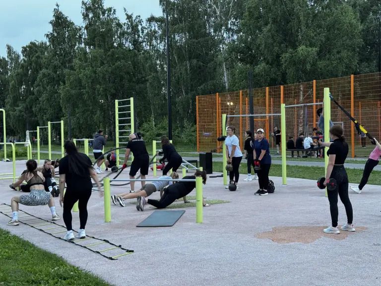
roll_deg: +1.3
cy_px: 143
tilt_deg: -0.6
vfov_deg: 30.3
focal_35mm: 48
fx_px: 528
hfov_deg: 39.7
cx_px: 190
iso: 100
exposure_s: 1/60
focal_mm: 6.76
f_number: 1.78
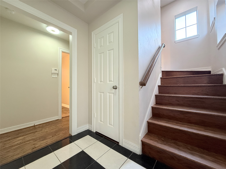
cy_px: 84
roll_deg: +0.0
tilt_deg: +1.0
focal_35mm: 14
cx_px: 113
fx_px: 91
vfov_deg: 85.7
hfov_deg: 102.1
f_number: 2.2
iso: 400
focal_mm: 2.22
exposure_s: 1/60
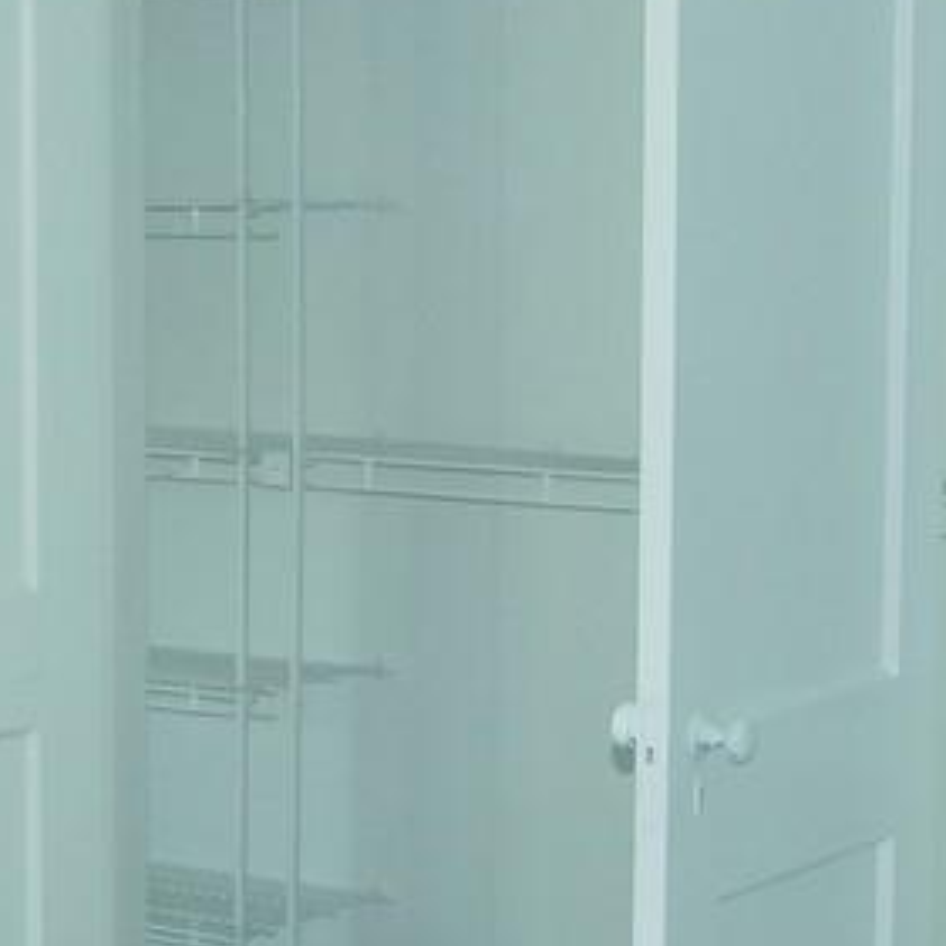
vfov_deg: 15.0
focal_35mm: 116
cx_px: 468
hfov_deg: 15.0
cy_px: 653
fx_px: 3587
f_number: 3.5
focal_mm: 6.3
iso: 200
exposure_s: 1/30
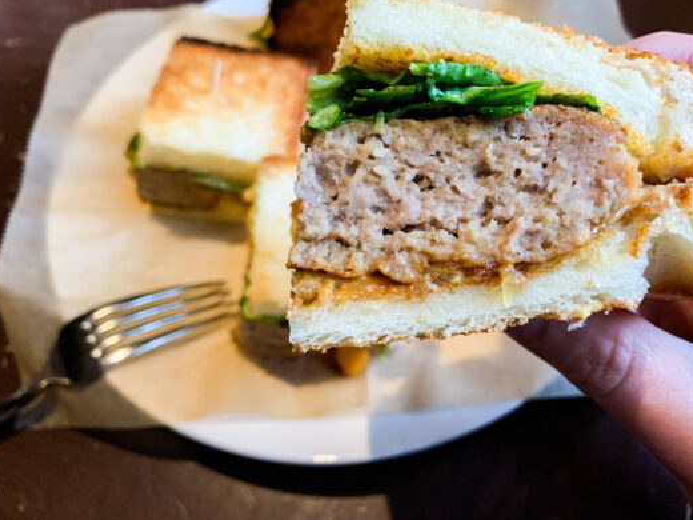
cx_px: 382
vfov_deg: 46.7
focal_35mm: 30
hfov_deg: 59.8
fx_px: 601
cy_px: 231
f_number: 1.8
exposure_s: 1/59
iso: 400
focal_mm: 4.25
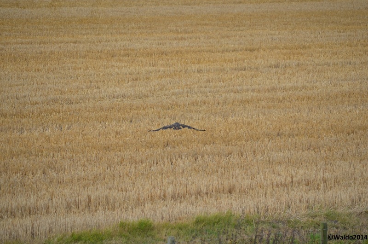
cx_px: 184
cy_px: 122
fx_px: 3061
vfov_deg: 4.6
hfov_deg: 6.9
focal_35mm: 300
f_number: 7.1
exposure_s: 1/800
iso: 200
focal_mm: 200
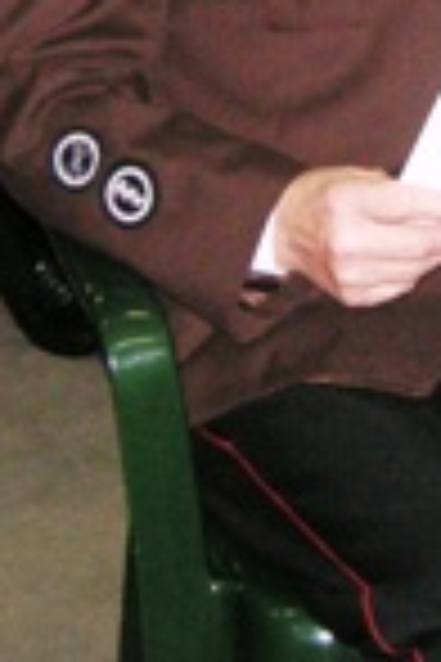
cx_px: 418
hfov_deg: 10.8
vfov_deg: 15.8
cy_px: -77
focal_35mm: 126
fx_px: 2315
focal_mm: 6.1
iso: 160
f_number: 2.8
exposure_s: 1/45
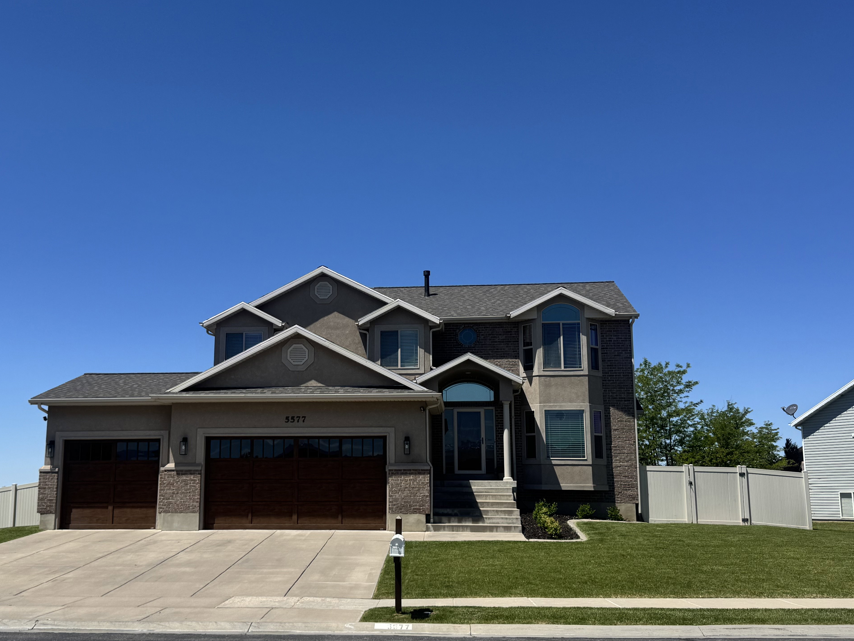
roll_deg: -0.5
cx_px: 362
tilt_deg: +9.4
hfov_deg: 51.2
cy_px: 344
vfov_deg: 39.6
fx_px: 888
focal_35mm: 36
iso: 80
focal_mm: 6.76
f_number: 1.78
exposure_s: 1/5348
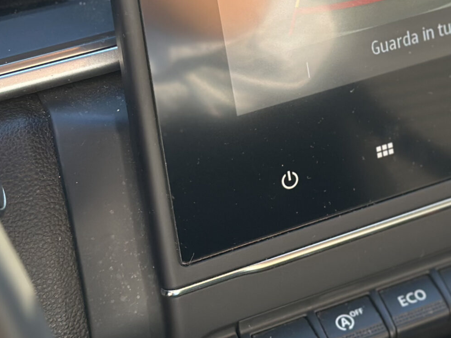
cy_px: -72
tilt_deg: -30.2
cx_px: 406
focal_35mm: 124
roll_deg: -1.1
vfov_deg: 11.7
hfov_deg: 15.7
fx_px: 1615
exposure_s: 1/195
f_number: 1.78
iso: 100
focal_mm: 6.86
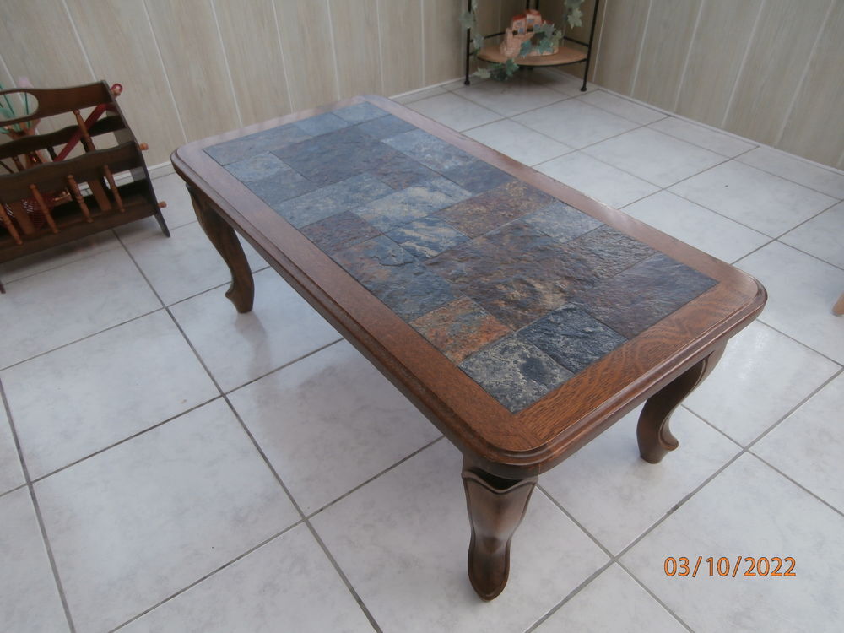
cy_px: 316
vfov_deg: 56.8
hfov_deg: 71.6
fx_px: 585
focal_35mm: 24
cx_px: 422
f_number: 3
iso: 100
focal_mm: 4.2
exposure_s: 1/40
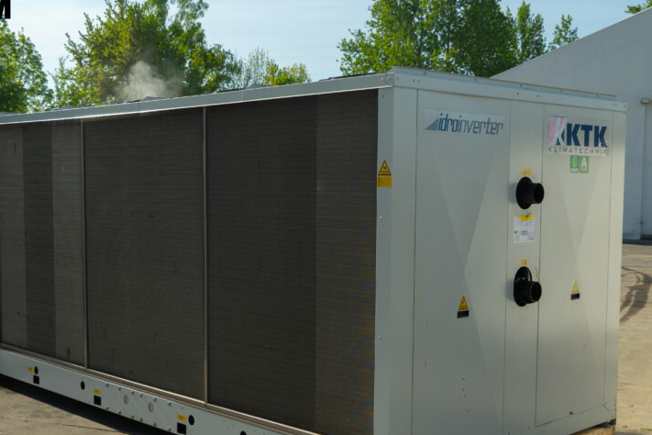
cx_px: 321
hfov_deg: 40.3
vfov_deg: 27.5
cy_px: 259
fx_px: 887
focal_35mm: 49
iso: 100
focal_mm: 34
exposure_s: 1/100
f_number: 6.3
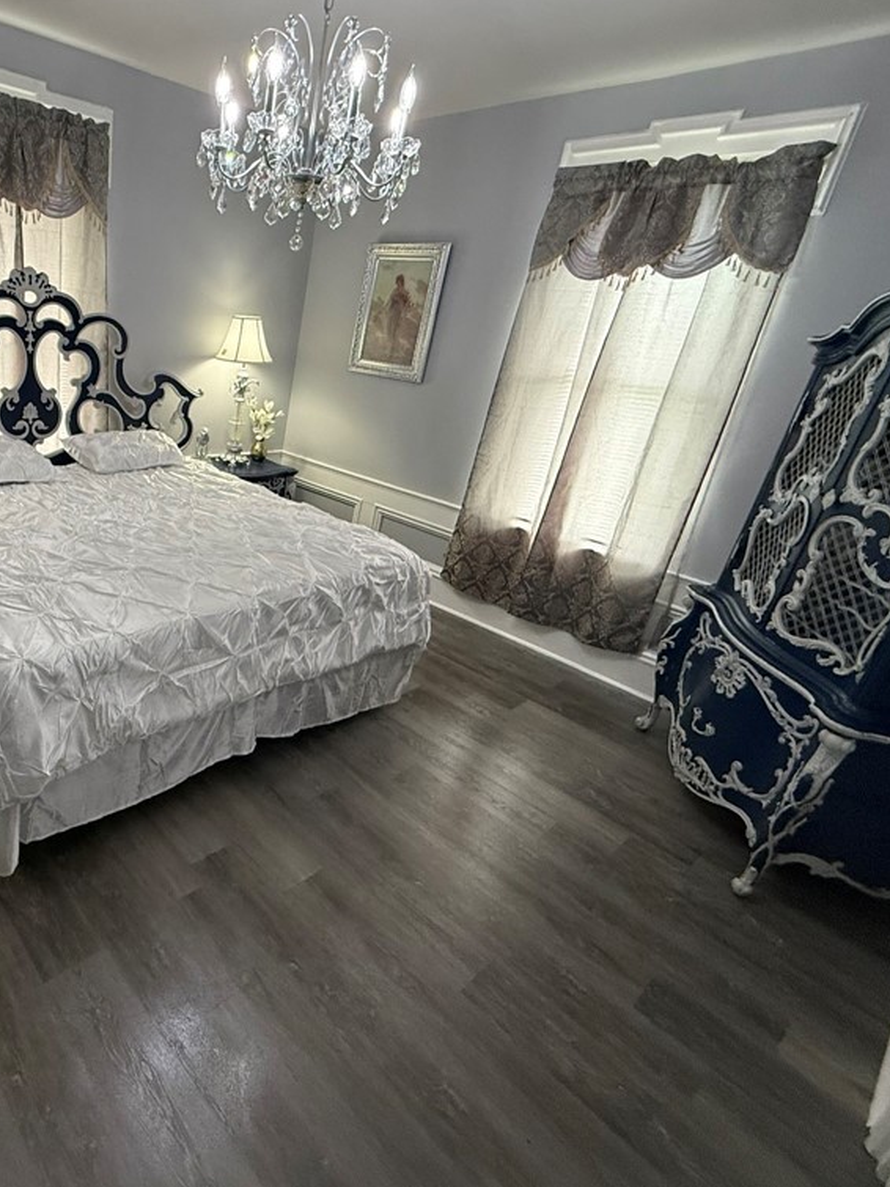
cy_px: 594
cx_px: 201
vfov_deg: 84.7
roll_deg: -6.5
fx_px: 652
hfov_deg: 63.8
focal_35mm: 19
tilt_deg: -23.2
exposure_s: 1/60
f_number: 2.2
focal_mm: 2.22
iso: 400
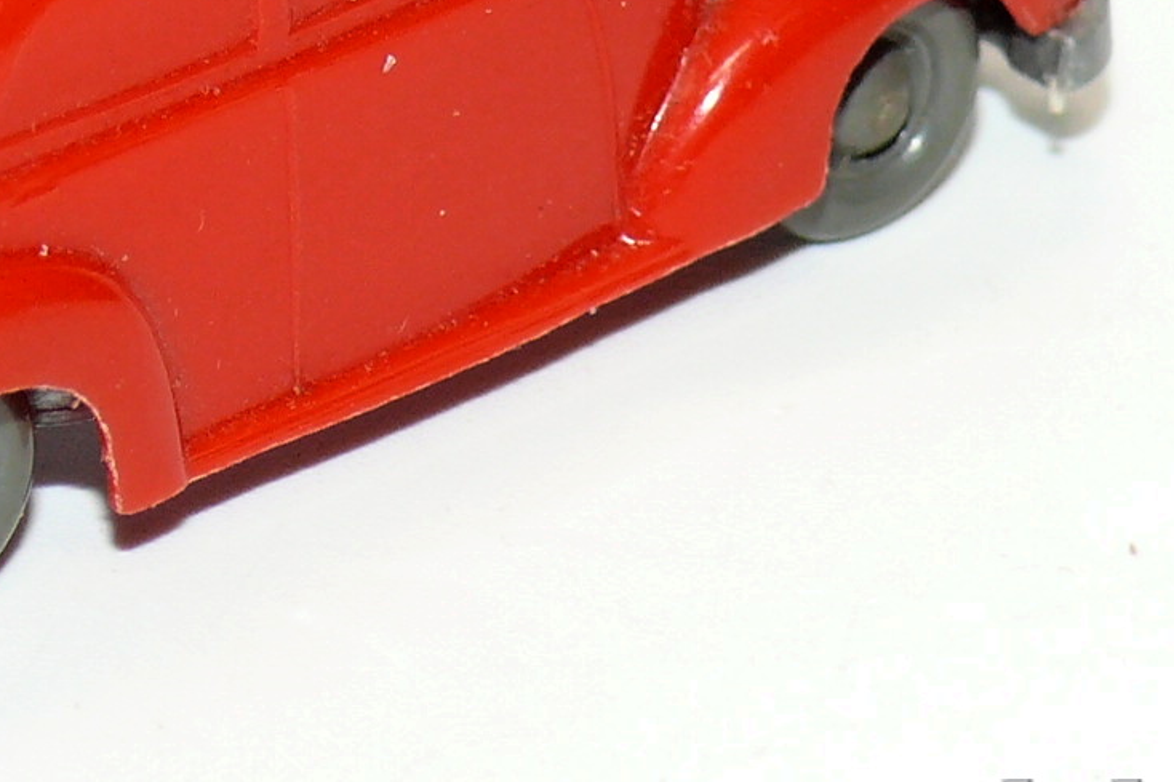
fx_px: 11606
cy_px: 66
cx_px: 134
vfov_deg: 3.9
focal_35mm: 356
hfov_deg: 5.8
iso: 100
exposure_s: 1/30
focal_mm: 18.6
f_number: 4
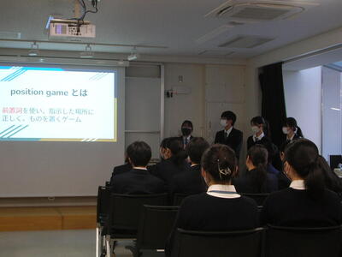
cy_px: 128
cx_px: 171
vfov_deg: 22.6
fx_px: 642
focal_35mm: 65
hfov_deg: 29.8
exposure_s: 1/10.7
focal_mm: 10.9
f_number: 3.7
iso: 50
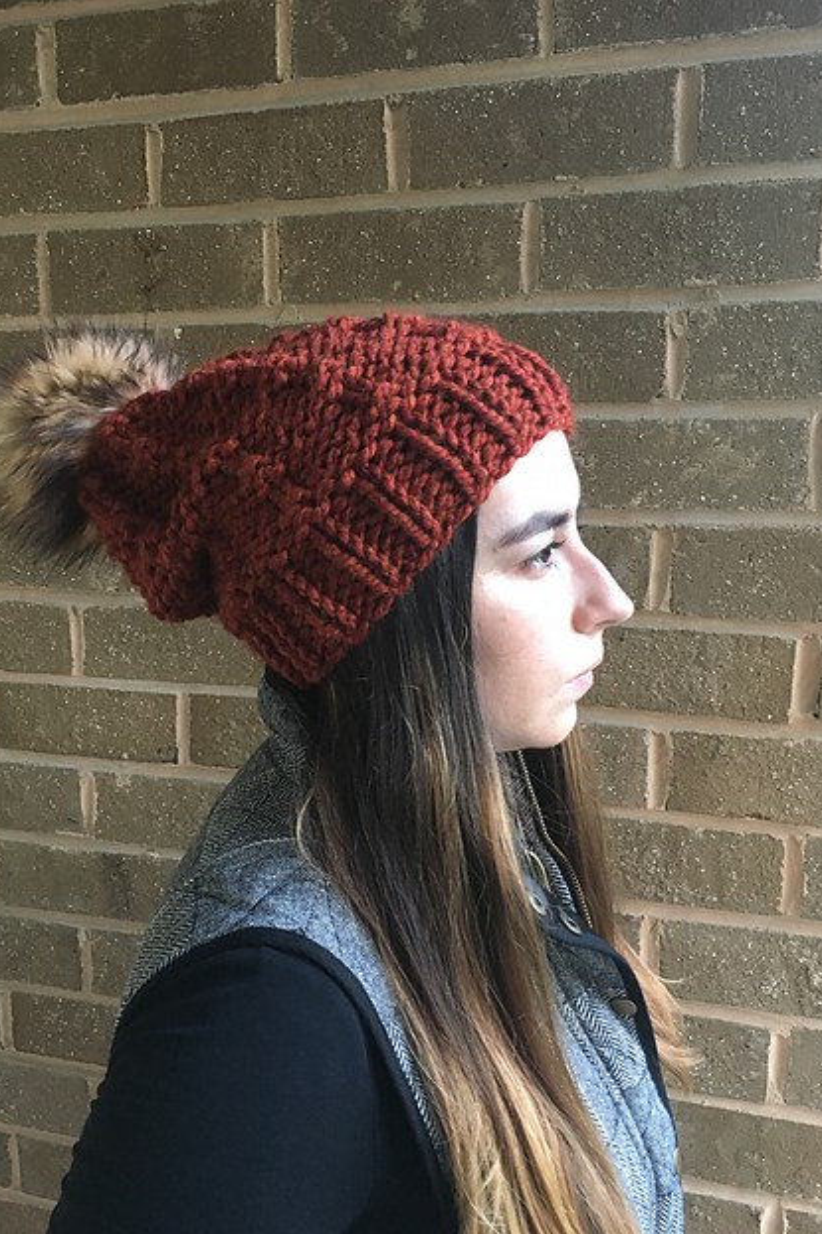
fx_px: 1062
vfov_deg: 60.3
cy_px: 632
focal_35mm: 31
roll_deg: +1.1
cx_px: 370
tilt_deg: -11.1
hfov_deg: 42.3
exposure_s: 1/30
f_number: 2.2
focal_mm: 4.15
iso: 200
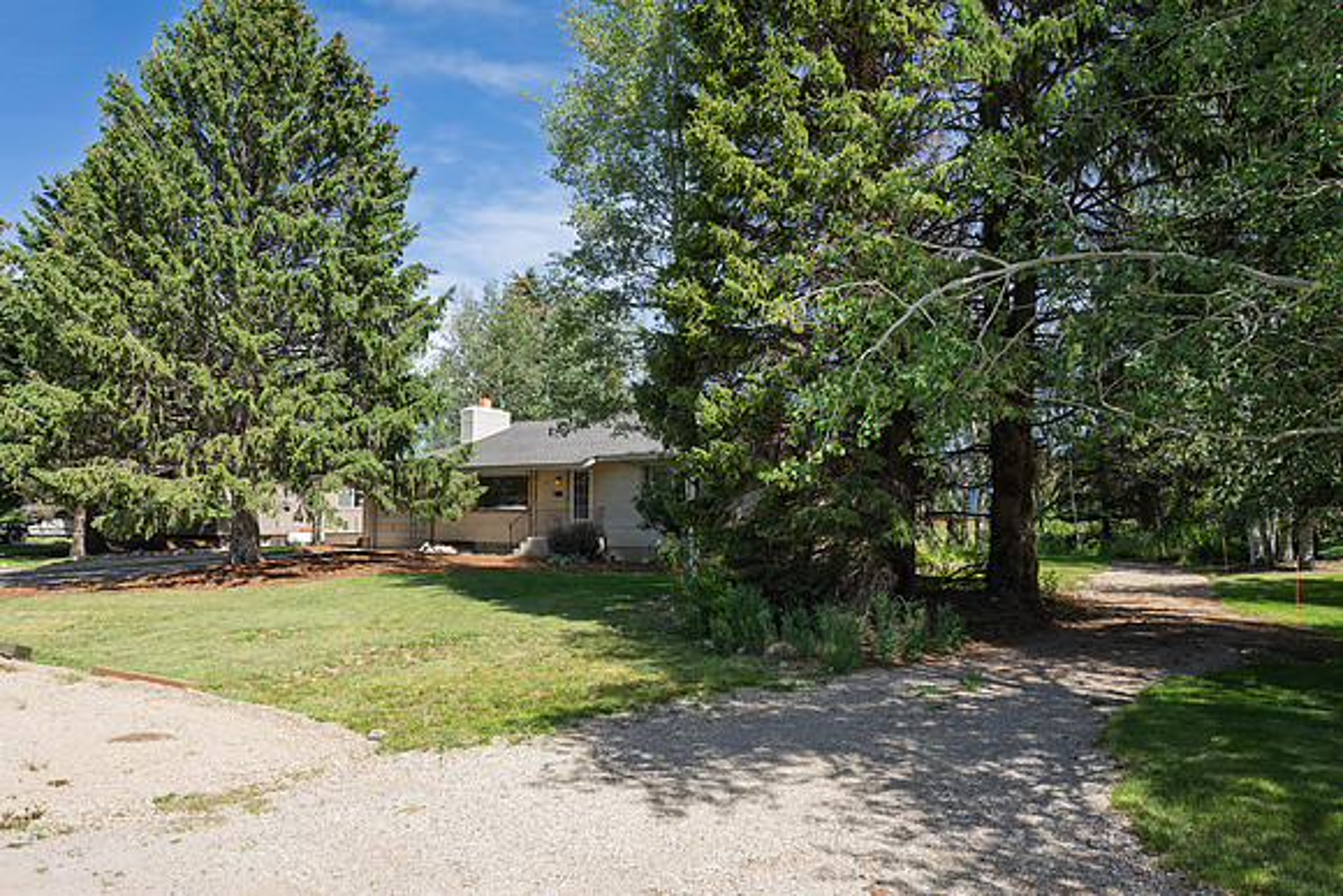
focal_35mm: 24
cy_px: 448
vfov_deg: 52.5
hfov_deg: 73.0
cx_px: 672
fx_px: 908
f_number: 8
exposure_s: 1/400
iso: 400
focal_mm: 24
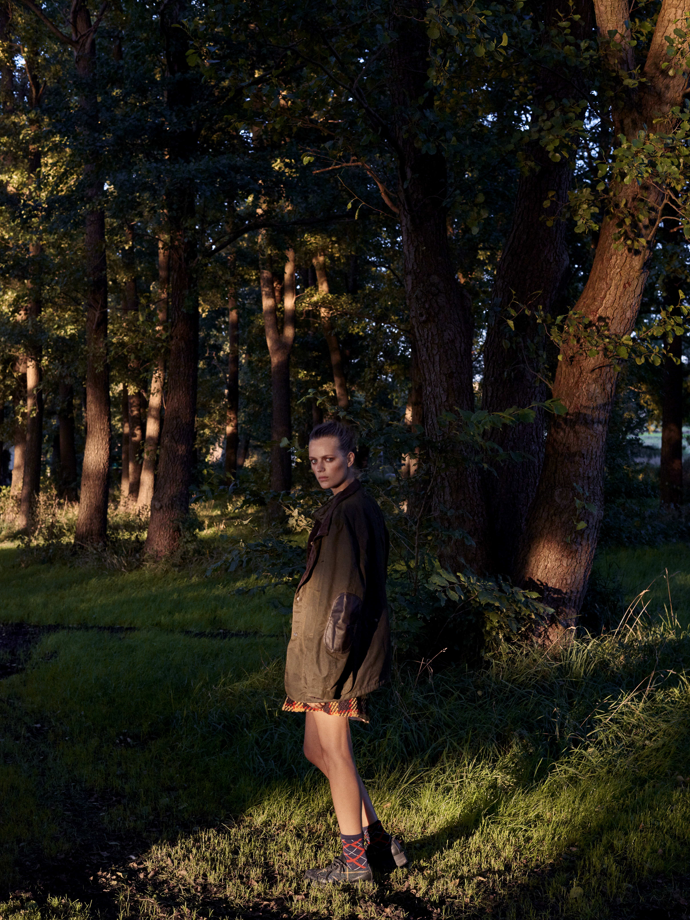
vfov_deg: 34.9
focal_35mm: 55
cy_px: 488
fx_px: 1462
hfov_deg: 26.6
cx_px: 344
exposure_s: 1/640
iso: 400
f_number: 5.6
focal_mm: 50
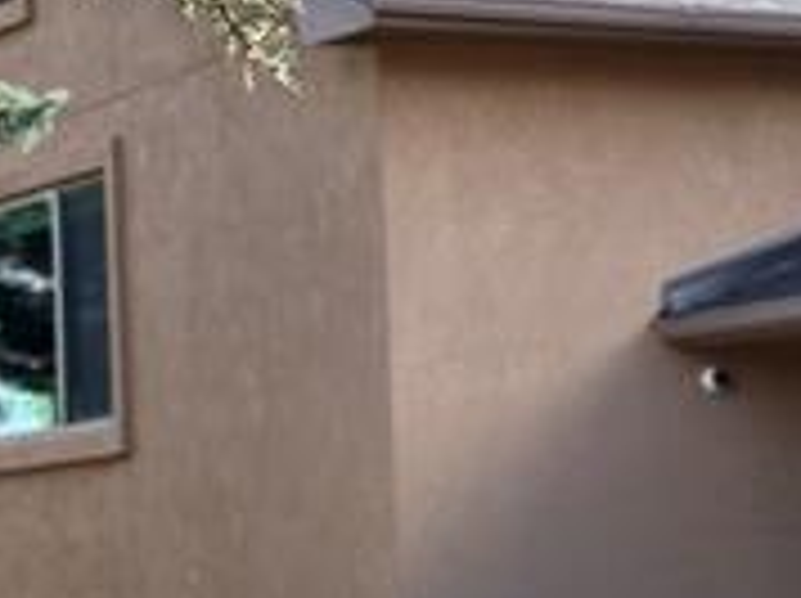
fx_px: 3998
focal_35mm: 173
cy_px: 620
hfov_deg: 11.4
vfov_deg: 8.5
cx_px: 536
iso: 64
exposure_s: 1/659
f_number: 1.78
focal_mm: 6.86
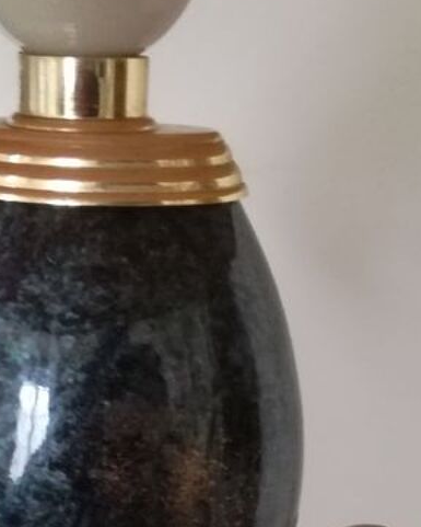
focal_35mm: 73
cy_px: 539
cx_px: 104
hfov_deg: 20.8
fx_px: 1137
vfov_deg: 24.7
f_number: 2
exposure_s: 1/25
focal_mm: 3.79
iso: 500
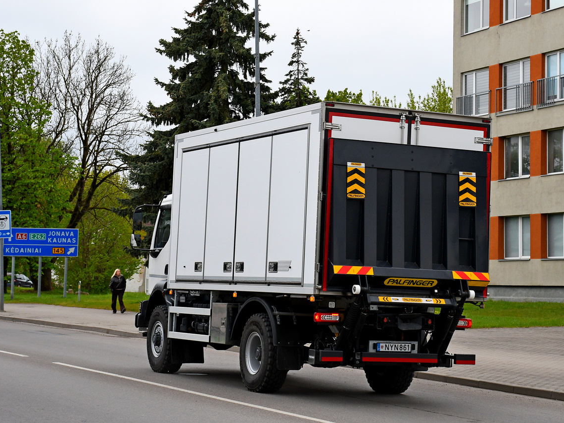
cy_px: 210
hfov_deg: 29.4
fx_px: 1075
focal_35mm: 66
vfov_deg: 22.3
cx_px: 302
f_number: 6.3
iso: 400
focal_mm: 40
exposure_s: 1/500
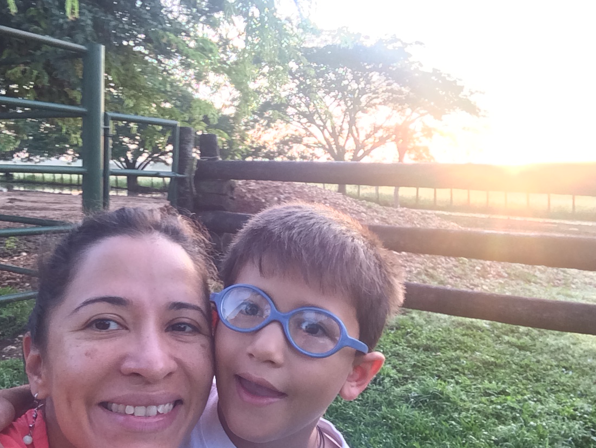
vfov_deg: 39.6
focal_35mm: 36
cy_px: 257
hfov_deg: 51.3
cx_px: 277
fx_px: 620
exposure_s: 1/30
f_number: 2.4
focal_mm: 2.15
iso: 50
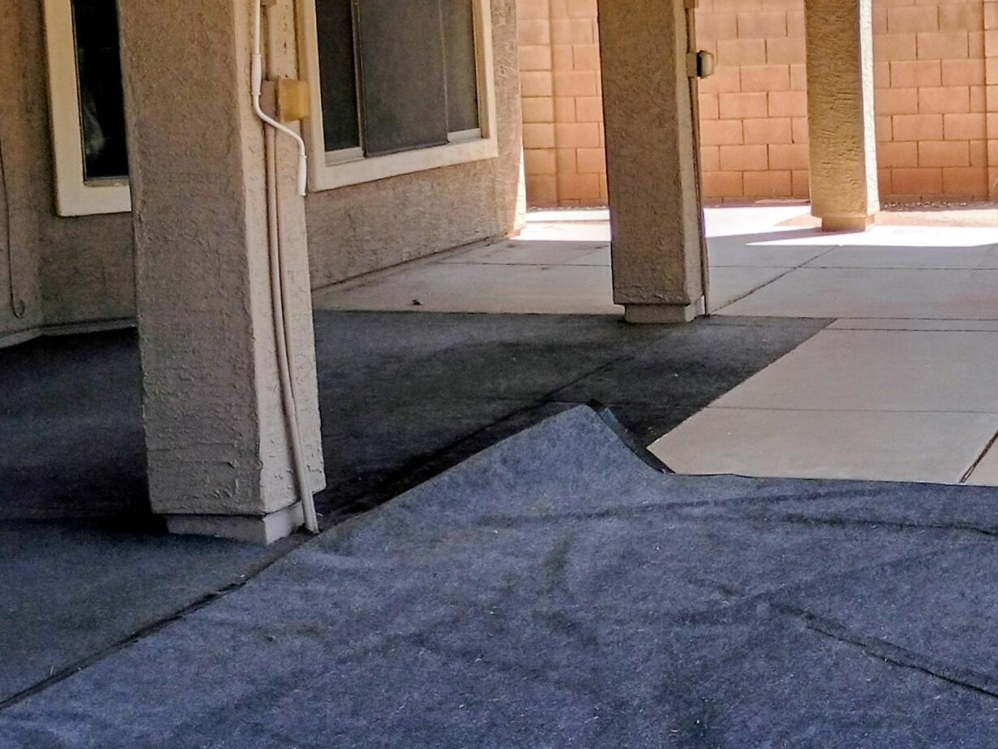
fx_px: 2047
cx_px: 726
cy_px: 260
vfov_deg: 20.7
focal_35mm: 71
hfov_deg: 27.1
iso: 100
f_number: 1.8
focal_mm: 4.27
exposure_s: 1/317
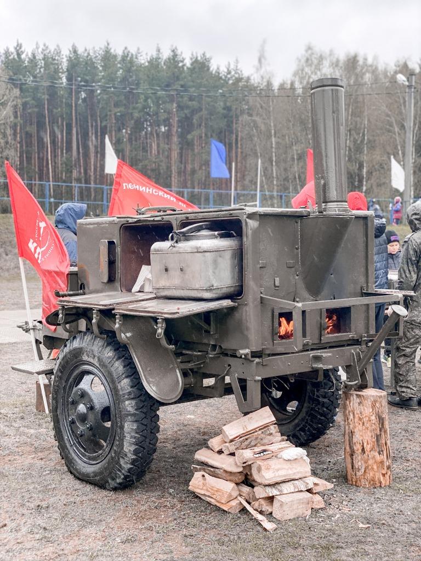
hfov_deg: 28.0
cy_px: 280
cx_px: 210
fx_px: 843
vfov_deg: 36.8
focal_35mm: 52
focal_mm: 6
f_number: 2
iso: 50
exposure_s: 1/120
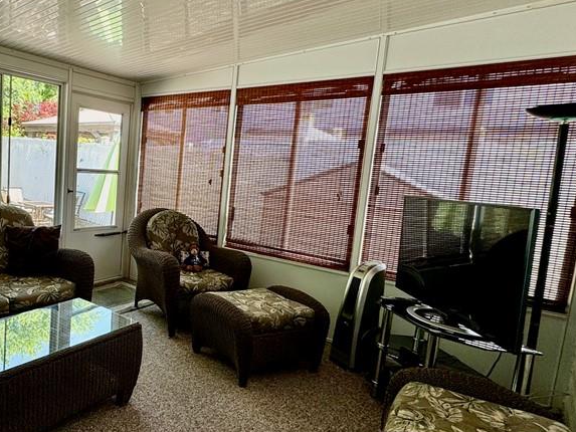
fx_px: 416
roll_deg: -3.9
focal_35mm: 25
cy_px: 217
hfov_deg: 62.7
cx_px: 106
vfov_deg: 54.9
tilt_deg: -7.0
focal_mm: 2.22
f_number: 2.2
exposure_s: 1/99
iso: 50
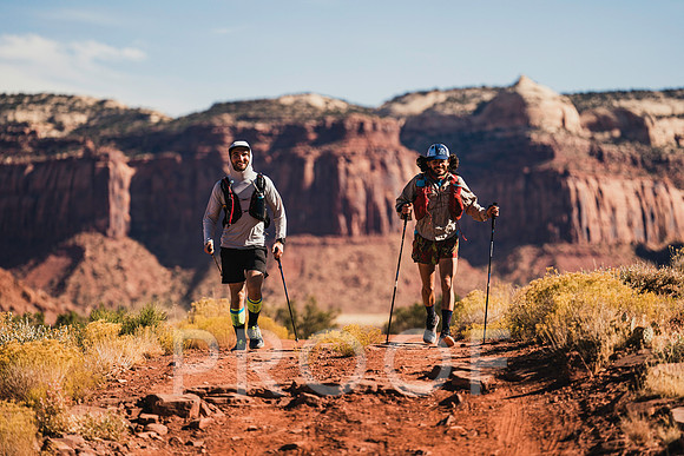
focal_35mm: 162
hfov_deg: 12.7
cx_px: 342
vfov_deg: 8.5
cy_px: 228
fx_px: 3079
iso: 160
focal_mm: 162
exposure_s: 1/1250
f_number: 2.8
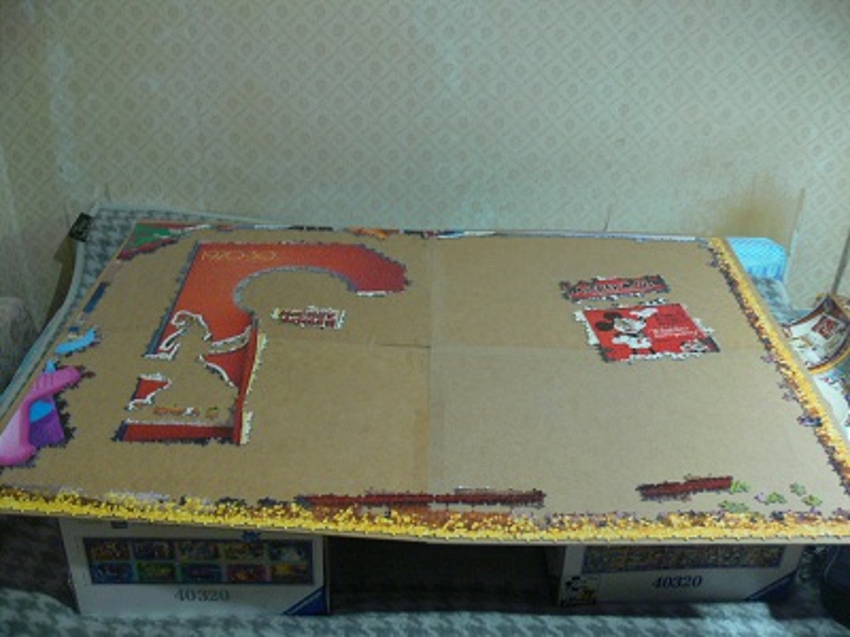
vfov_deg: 40.7
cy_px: 318
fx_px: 859
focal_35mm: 35
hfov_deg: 52.6
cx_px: 425
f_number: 2.8
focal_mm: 7.4
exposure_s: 1/8
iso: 200
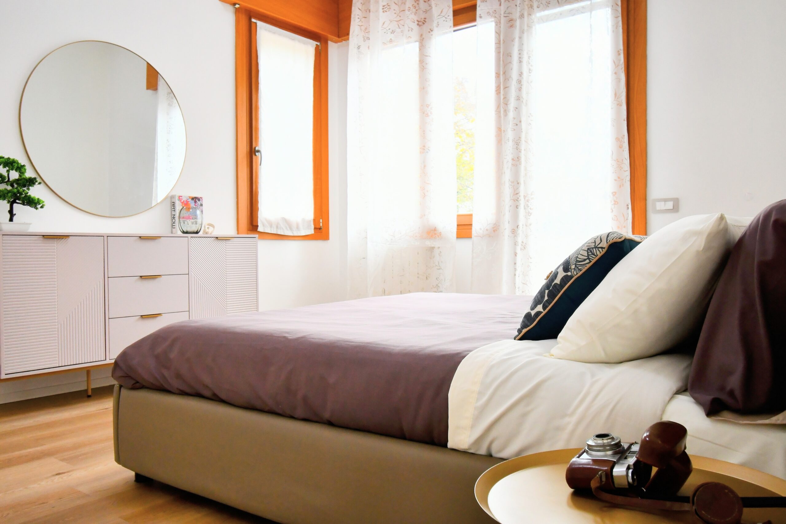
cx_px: 393
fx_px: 655
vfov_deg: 43.6
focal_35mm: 30
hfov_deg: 61.9
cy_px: 262
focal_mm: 20
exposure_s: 1/100
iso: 800
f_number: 5.6
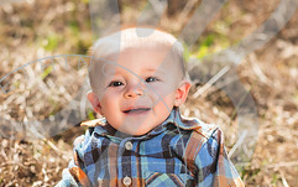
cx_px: 127
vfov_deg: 13.8
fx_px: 772
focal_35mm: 95
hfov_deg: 21.8
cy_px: 76
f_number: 2.8
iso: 100
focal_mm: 50
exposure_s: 1/2000
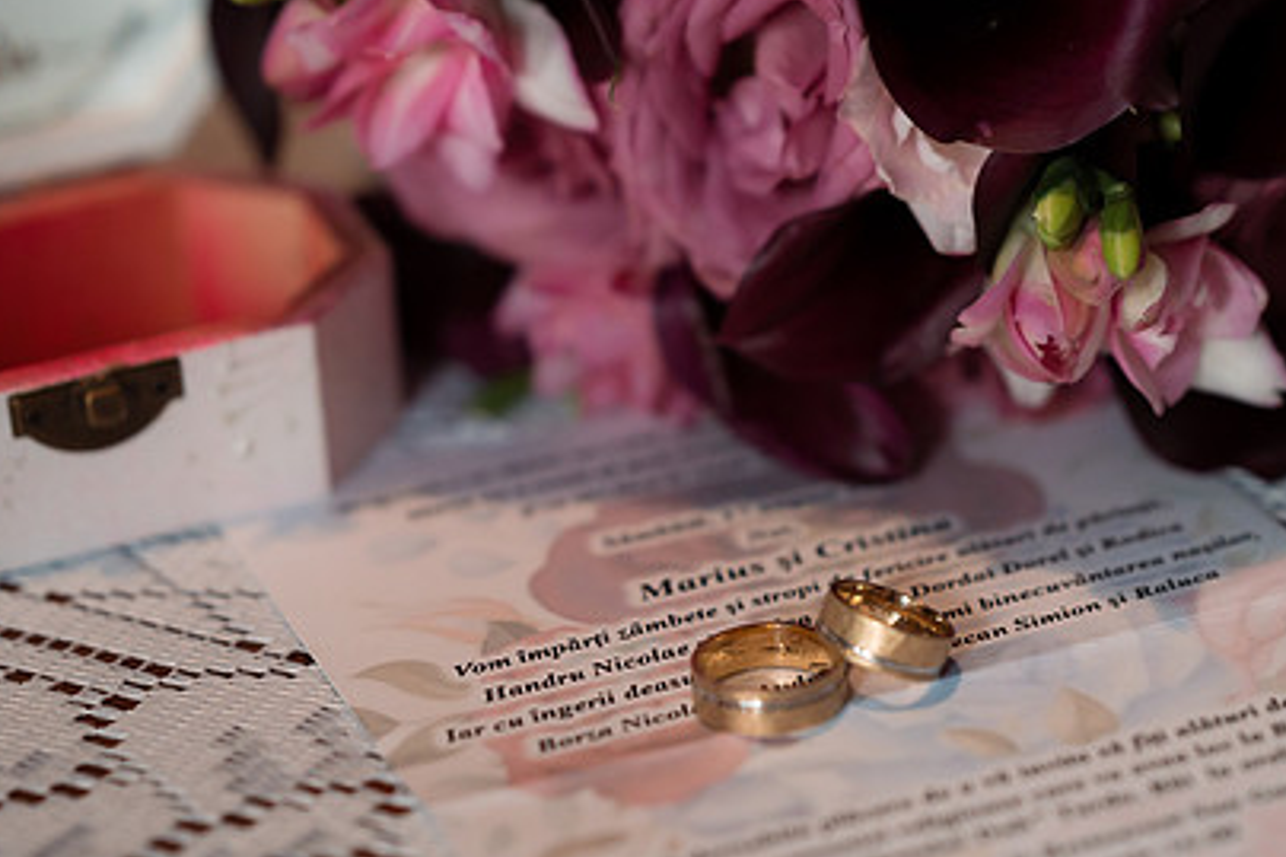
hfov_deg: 16.8
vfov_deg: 11.2
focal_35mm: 122
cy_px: 335
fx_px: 4356
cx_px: 723
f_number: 2.2
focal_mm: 85
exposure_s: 1/320
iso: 1600
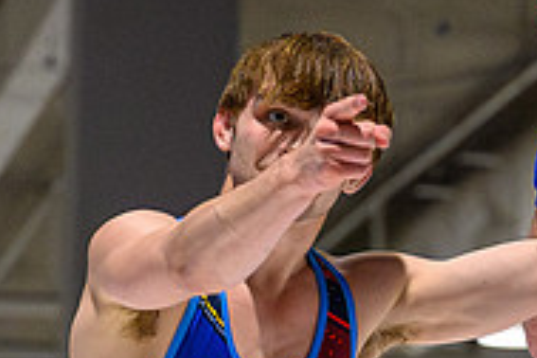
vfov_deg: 3.5
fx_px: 5787
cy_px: 593
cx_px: 508
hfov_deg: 5.3
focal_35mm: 388
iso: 9000
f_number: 2.8
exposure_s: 1/800
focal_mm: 73
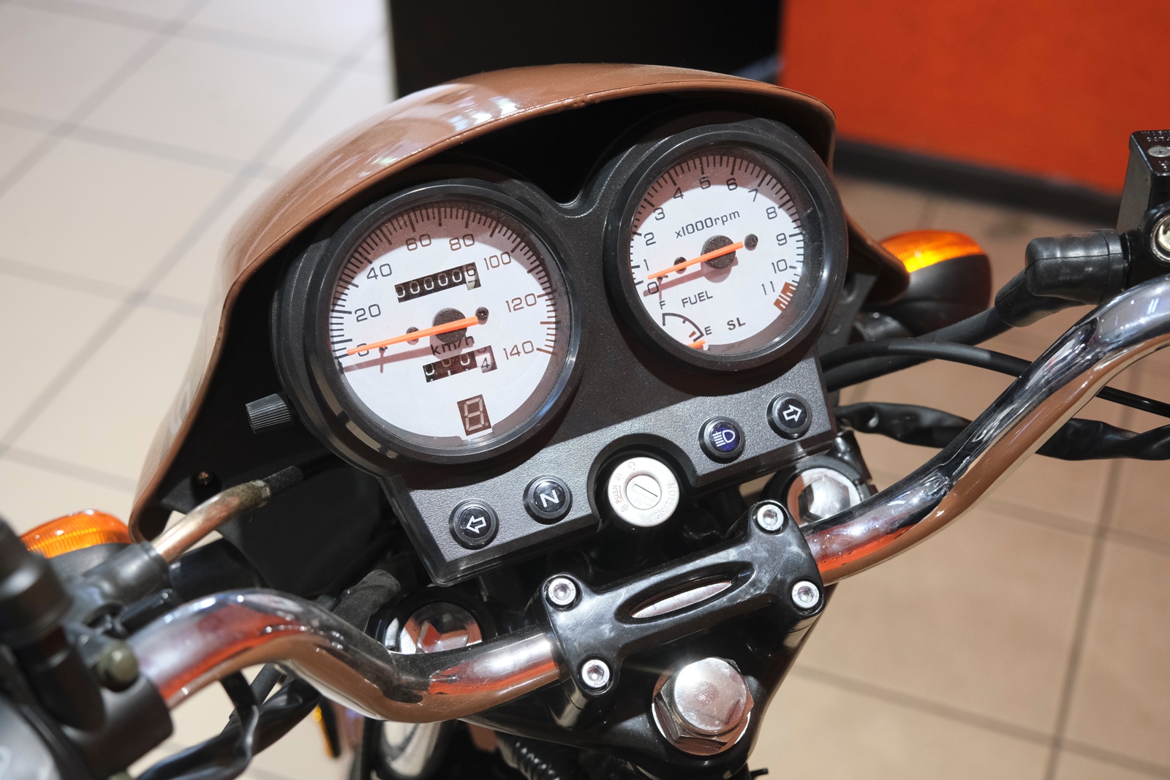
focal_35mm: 49
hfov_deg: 40.3
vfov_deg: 27.5
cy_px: 390
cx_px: 585
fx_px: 1593
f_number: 4
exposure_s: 1/100
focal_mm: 32.5
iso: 1600
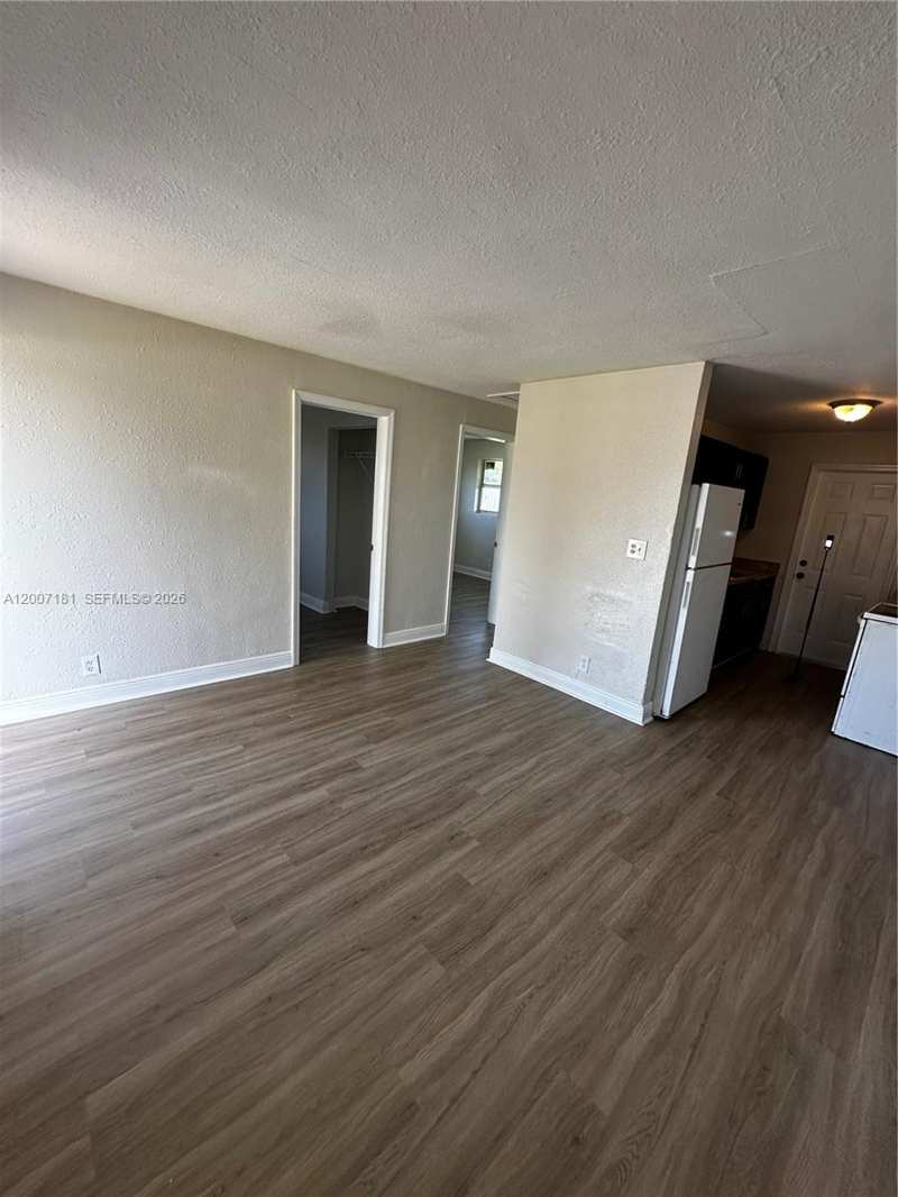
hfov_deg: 85.7
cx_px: 449
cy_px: 598
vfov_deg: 102.1
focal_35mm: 14
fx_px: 484
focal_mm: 2.22
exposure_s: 1/99
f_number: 2.2
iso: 125
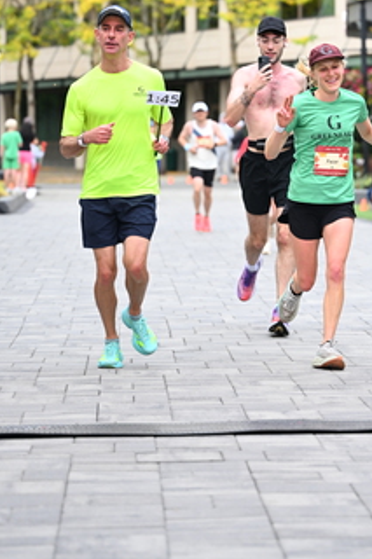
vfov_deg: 12.8
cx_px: 303
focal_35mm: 160
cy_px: 159
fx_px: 2482
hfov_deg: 8.6
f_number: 2.8
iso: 1000
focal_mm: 93
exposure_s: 1/1600
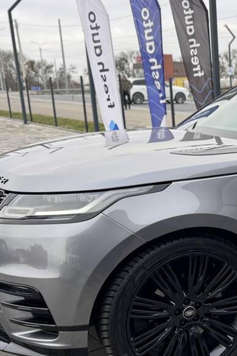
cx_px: 280
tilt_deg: -15.9
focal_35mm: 52
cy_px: 230
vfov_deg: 37.9
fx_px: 513
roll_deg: +1.0
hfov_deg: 23.8
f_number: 1.78
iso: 100
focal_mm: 6.76
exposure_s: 1/499
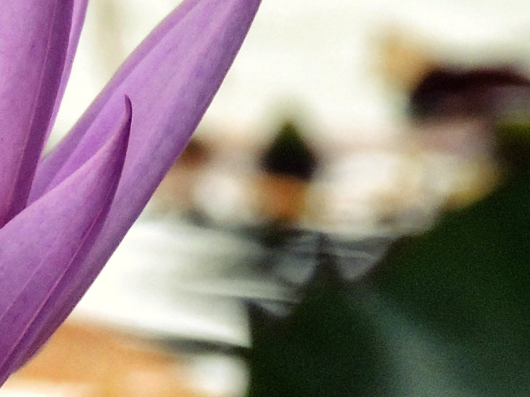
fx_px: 28218
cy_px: 420
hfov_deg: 1.1
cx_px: -397
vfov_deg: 0.8
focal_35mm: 1843
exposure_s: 1/200
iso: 400
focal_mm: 77.5
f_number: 4.9
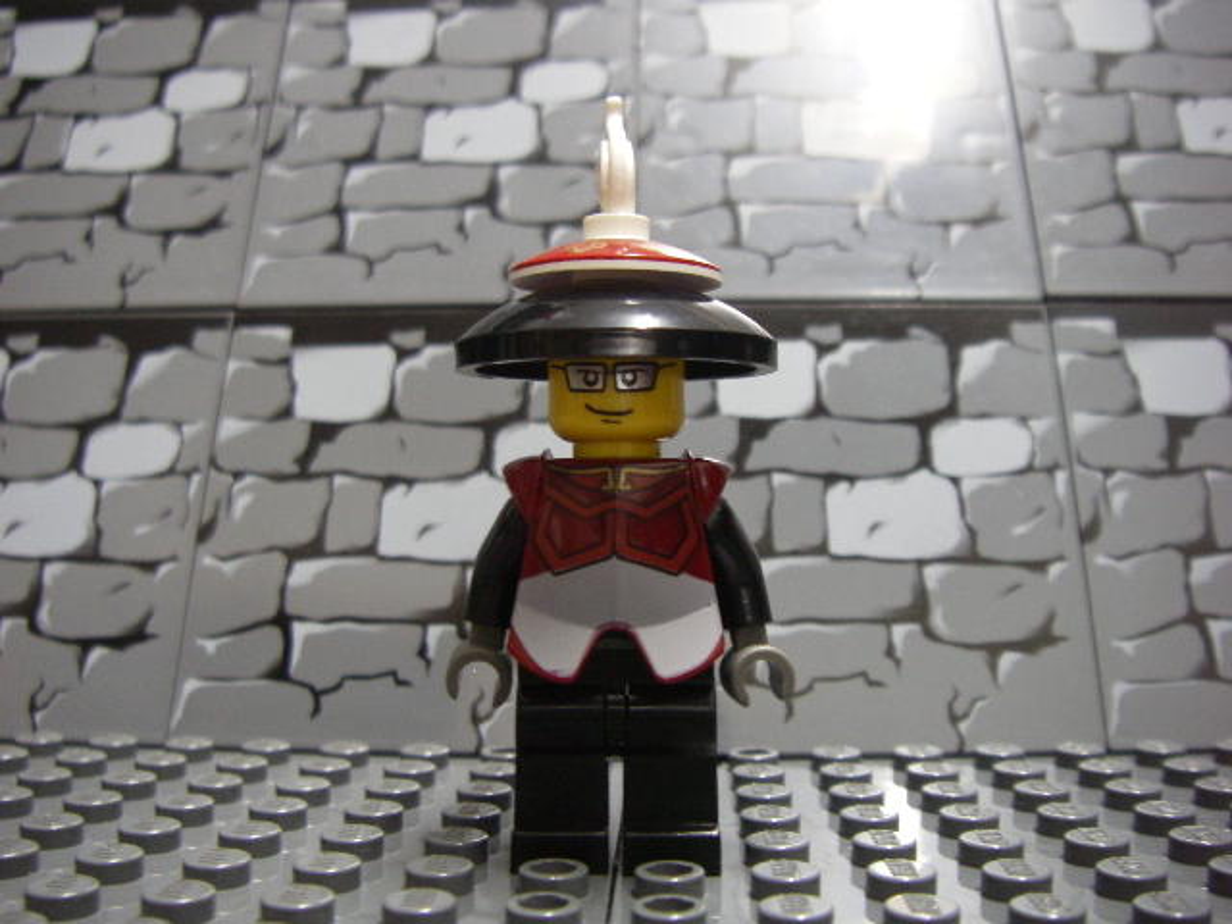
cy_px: 462
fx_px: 1352
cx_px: 616
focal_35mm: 38
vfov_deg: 37.7
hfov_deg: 49.0
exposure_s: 1/4
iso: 250
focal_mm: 6.3
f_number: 3.3
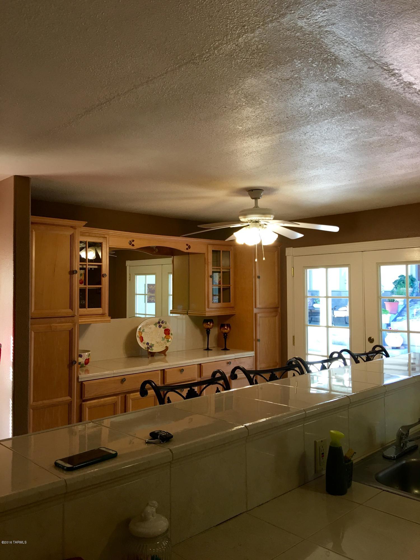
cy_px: 280
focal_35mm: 29
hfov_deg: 48.2
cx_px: 210
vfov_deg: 61.7
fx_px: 469
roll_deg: -1.0
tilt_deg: +0.7
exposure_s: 1/15
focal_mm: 4.15
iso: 25
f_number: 2.2
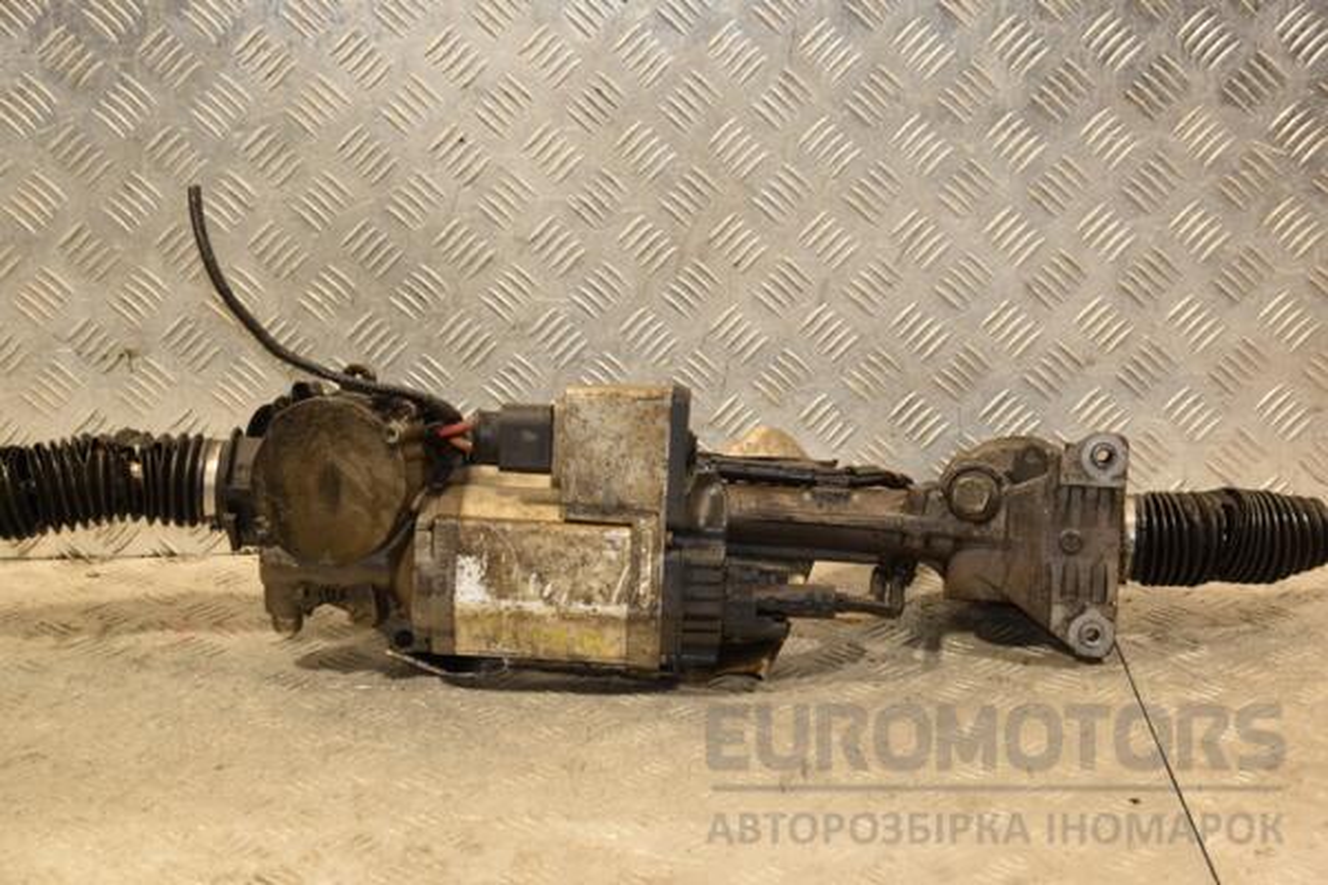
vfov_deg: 17.5
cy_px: 442
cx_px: 664
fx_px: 2877
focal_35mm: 78
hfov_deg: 26.0
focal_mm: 52
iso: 800
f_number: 5
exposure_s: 1/125
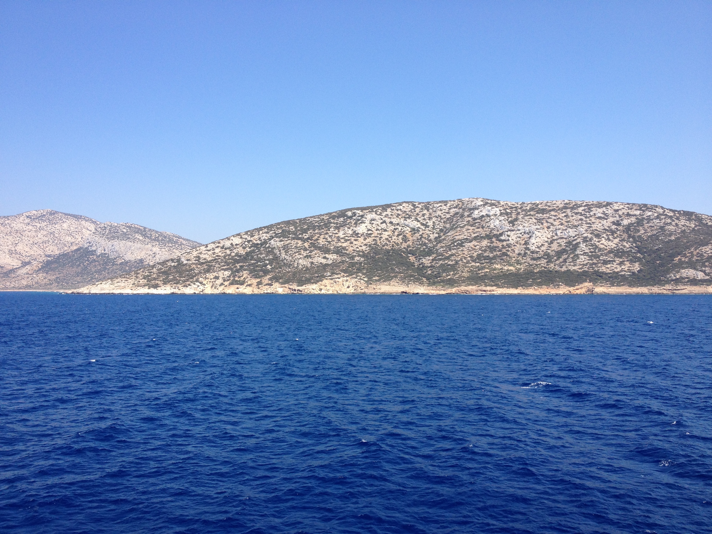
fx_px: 720
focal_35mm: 35
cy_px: 267
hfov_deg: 52.6
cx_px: 356
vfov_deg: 40.7
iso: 50
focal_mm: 4.28
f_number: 2.4
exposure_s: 1/1314
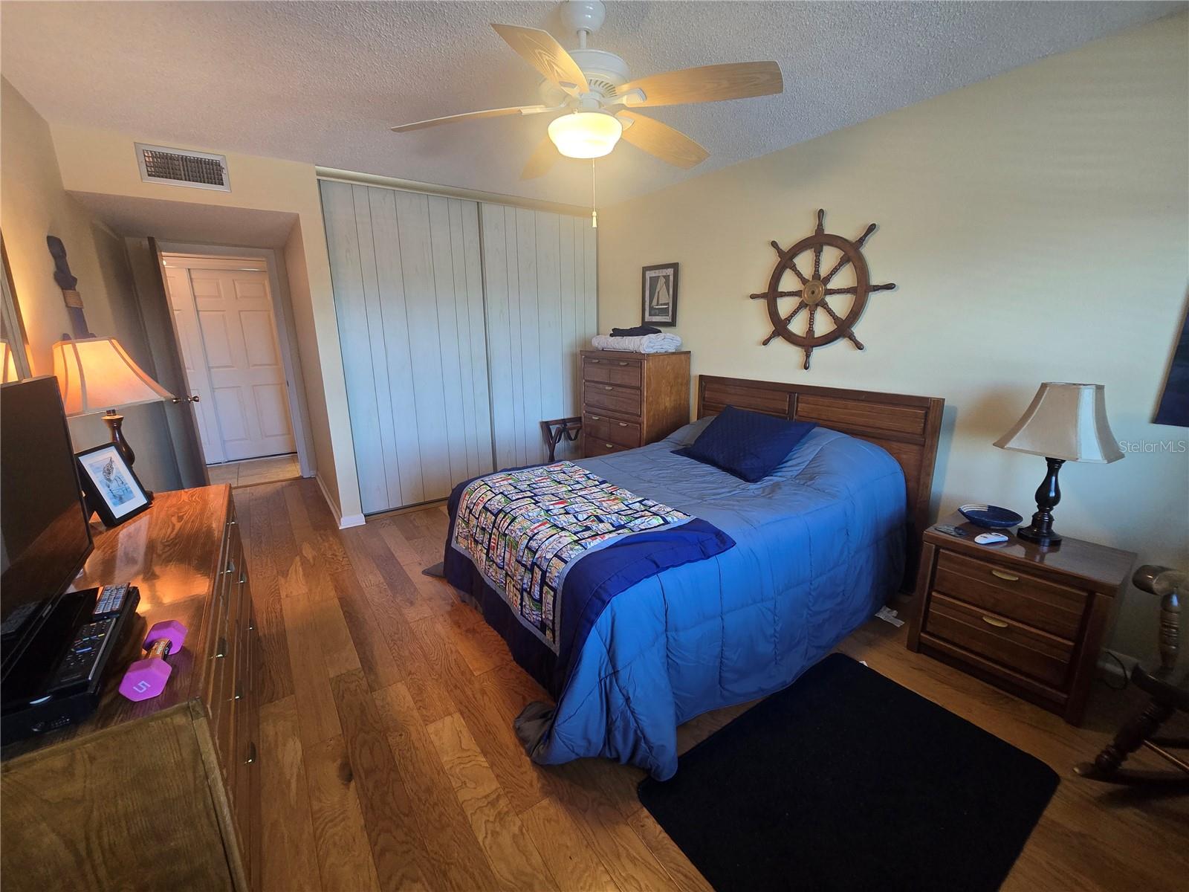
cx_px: 594
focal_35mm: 13
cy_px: 446
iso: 250
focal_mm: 2.2
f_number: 2.2
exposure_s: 1/60
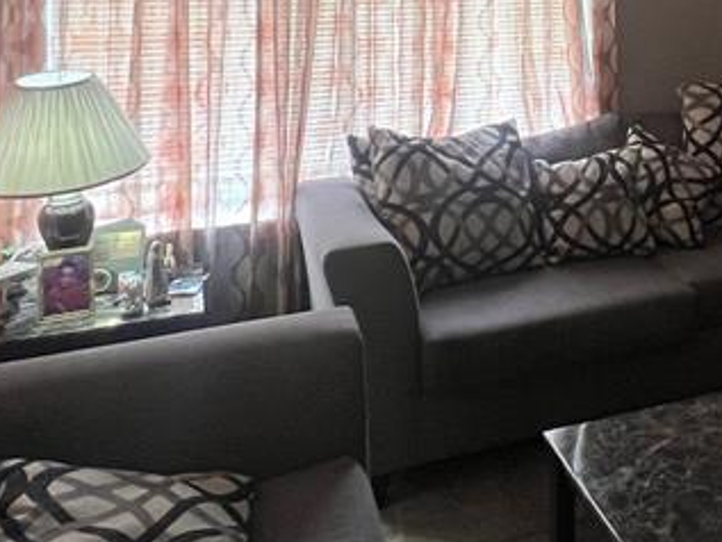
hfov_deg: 40.5
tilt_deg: -1.3
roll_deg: -0.5
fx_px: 876
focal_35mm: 42
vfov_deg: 31.0
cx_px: 681
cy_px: -36
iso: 320
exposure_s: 1/60
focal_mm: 1.57
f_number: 1.8
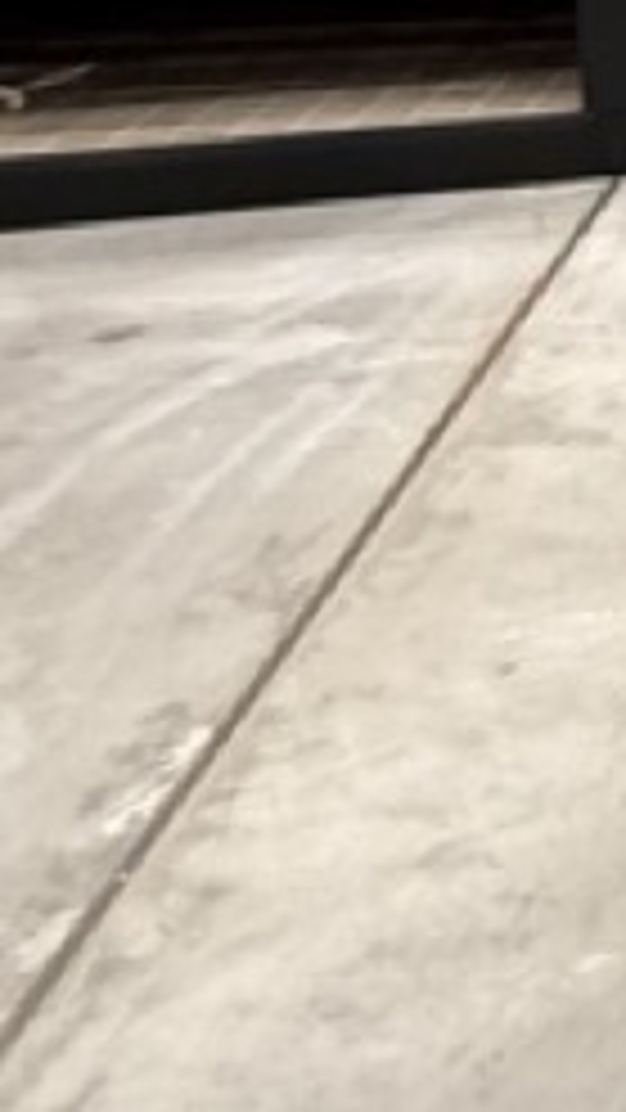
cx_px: 1801
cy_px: -252
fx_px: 2330
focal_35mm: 79
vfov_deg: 24.2
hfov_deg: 10.9
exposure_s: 1/50
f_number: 2.2
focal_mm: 2.22
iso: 200
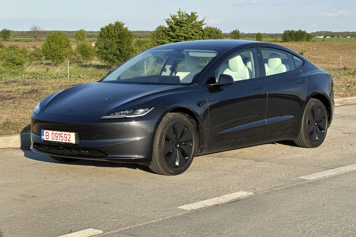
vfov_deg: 16.8
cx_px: 177
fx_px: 801
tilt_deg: -4.8
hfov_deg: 25.1
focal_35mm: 81
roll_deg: -0.3
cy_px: 110
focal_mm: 9
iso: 25
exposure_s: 1/284
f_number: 2.8
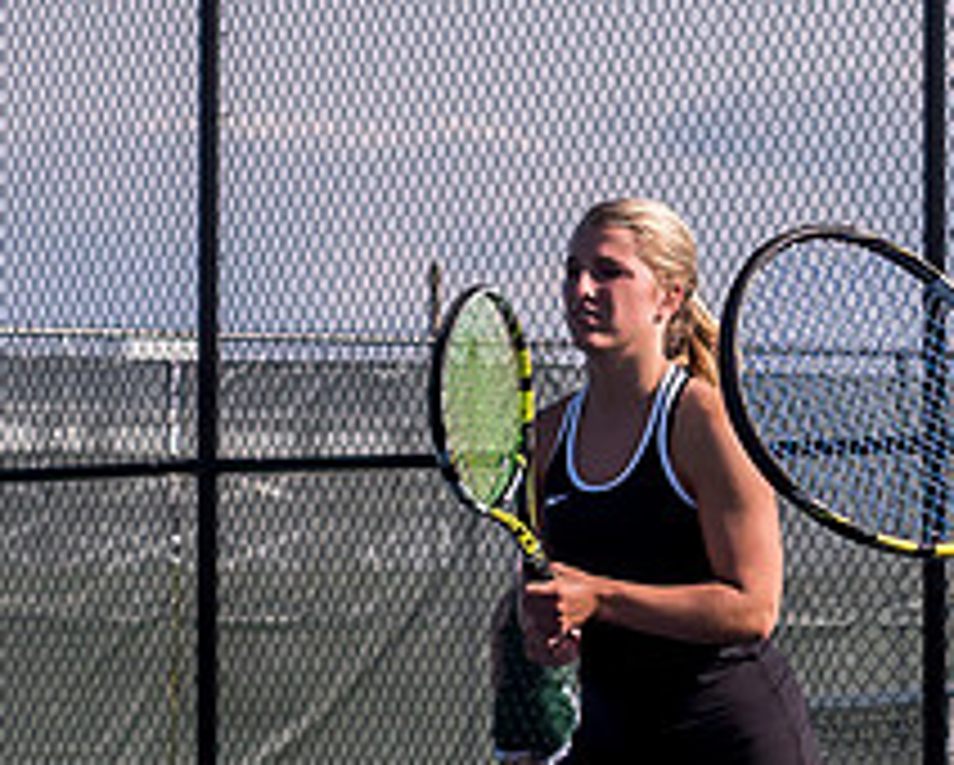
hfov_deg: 5.3
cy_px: 604
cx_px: 1302
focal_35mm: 360
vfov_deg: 4.3
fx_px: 10174
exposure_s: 1/1600
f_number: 4.5
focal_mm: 36
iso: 320
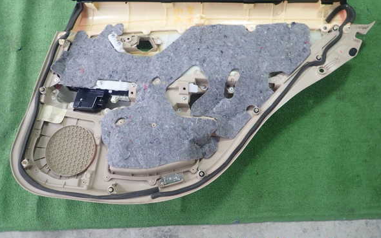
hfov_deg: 68.4
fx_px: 280
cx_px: 188
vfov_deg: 46.0
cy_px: 108
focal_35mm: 27
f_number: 2
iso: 160
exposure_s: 1/60
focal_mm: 4.5
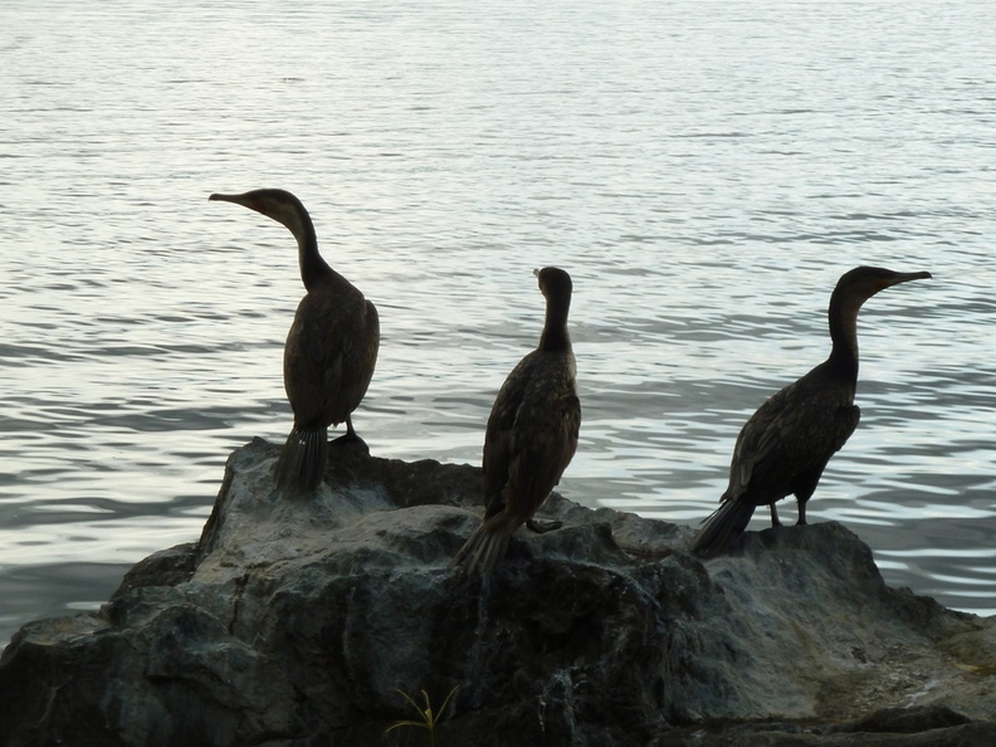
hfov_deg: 16.6
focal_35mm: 119
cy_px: 374
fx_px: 3424
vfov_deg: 12.5
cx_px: 498
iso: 160
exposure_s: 1/250
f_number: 4.4
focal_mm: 19.5
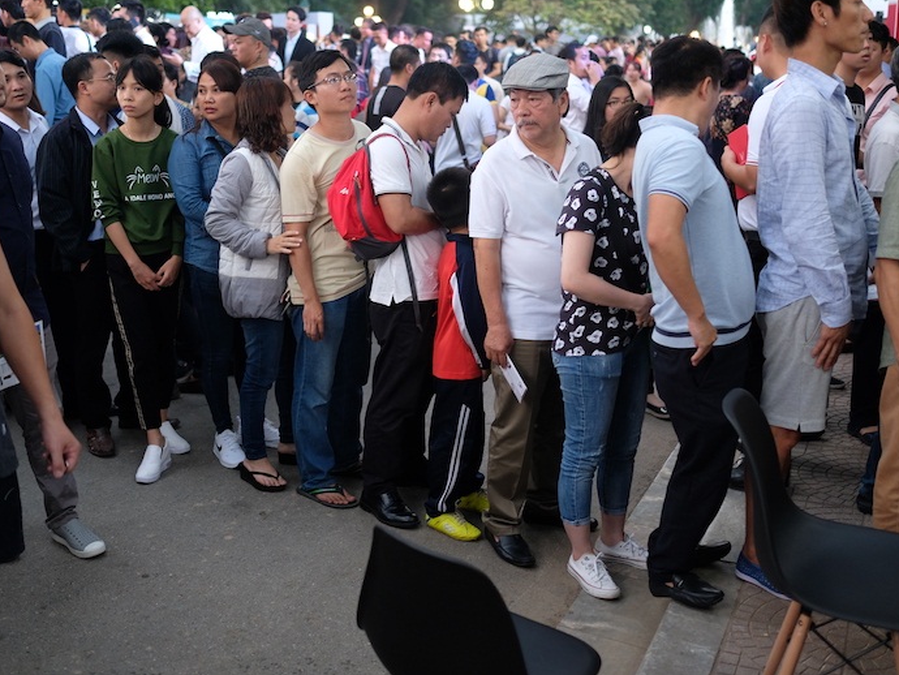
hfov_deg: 47.8
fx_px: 1013
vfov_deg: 36.8
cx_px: 407
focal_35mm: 39
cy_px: 330
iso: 500
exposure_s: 1/125
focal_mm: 23
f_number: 1.6
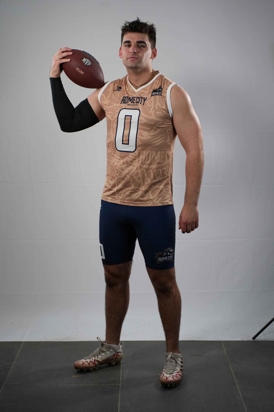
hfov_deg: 18.9
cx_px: 137
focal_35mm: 72
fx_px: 822
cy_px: 207
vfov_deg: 28.1
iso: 800
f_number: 2.8
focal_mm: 71
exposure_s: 1/200
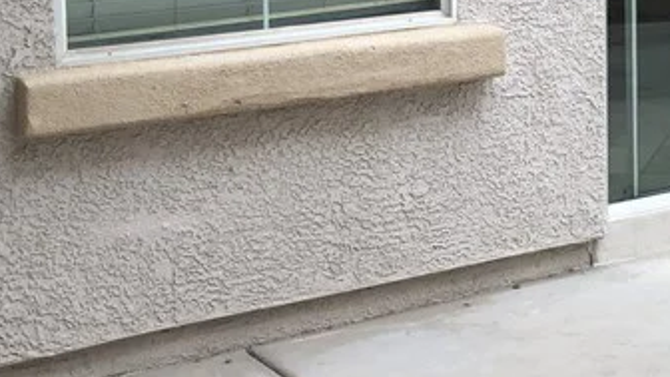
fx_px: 1652
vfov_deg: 12.7
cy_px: -94
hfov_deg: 21.6
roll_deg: +1.0
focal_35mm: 93
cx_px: 756
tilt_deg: -3.9
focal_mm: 4
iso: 20
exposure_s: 1/262
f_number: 1.8
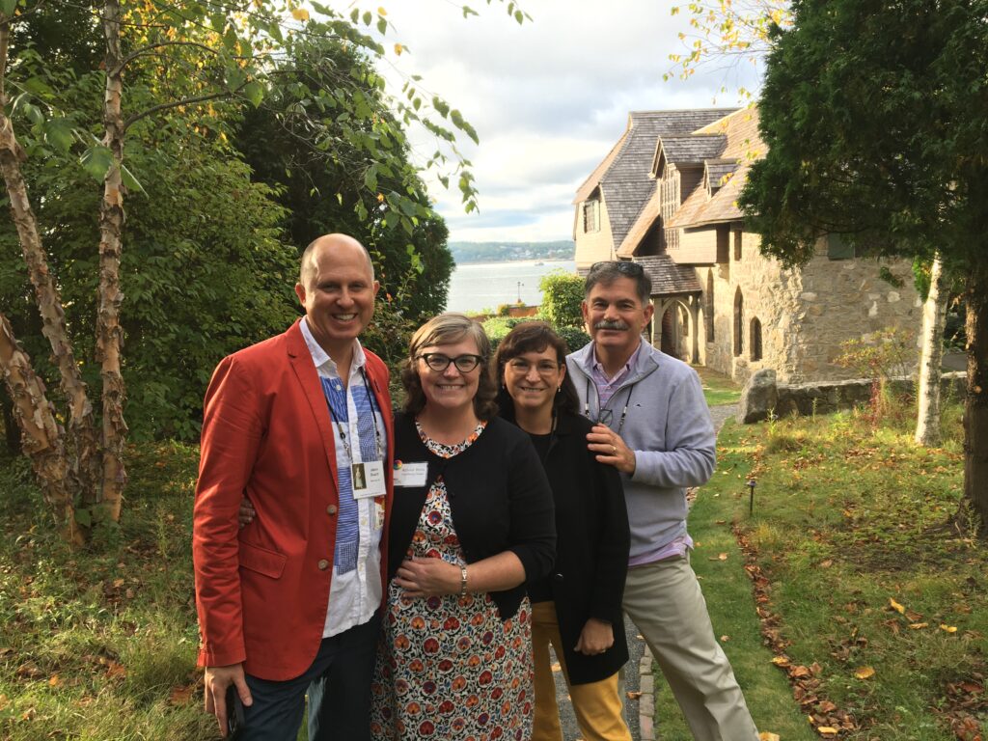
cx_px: 494
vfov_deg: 48.2
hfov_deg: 61.7
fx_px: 828
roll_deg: +3.0
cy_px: 370
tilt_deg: -6.6
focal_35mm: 29
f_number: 2.2
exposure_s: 1/123
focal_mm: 4.15
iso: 25
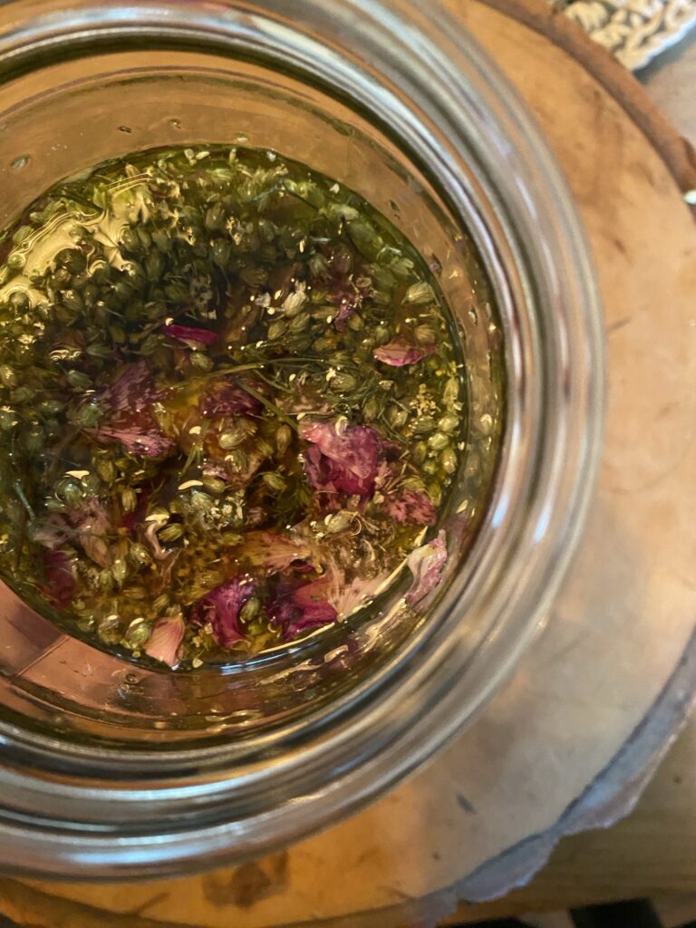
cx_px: 348
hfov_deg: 54.9
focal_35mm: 25
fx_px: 670
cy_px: 464
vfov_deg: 69.4
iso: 640
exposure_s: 1/30
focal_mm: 4.25
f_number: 1.8
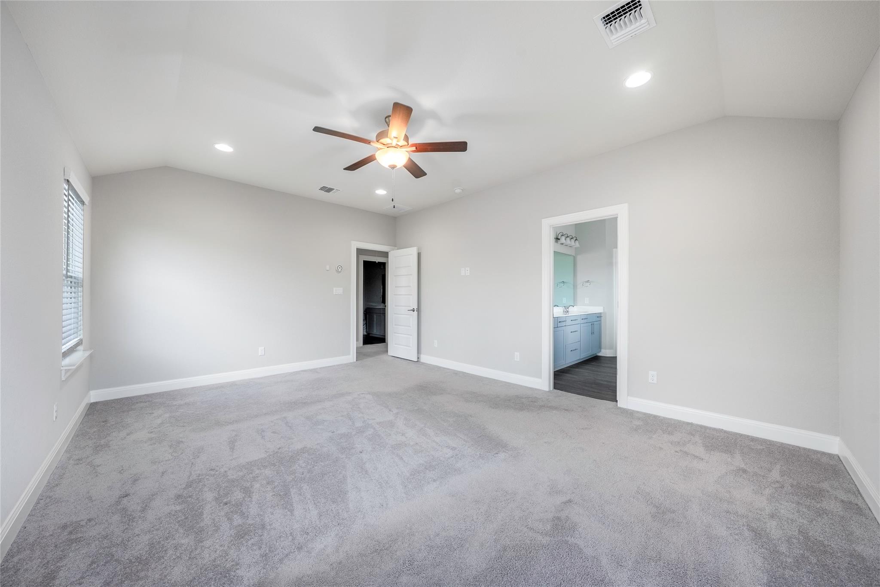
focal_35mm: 12
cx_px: 440
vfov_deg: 90.1
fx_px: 293
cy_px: 294
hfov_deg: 112.6
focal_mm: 12
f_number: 8
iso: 800
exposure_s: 1/125
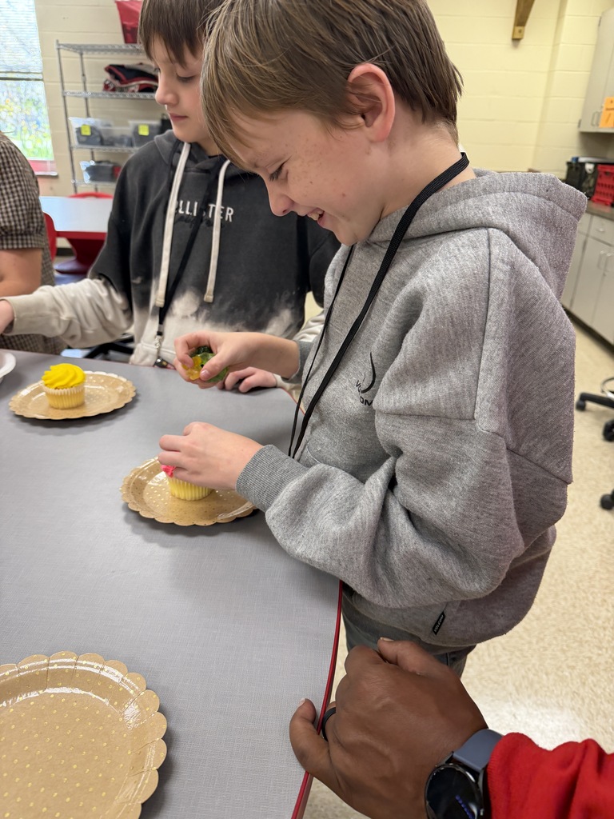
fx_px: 568
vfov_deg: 71.6
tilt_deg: -26.4
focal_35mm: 24
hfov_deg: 56.8
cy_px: 410
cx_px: 307
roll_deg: -1.3
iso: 200
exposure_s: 1/120
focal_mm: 6.76
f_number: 1.78
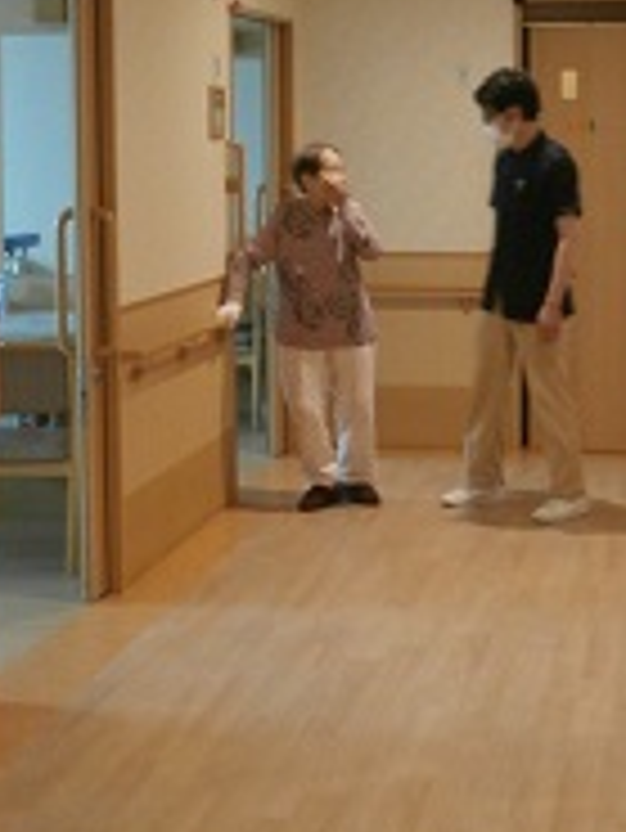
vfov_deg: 23.7
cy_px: 279
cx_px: 374
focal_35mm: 82
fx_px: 1975
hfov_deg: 18.0
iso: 400
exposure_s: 1/25
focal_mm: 6.67
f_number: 3.9
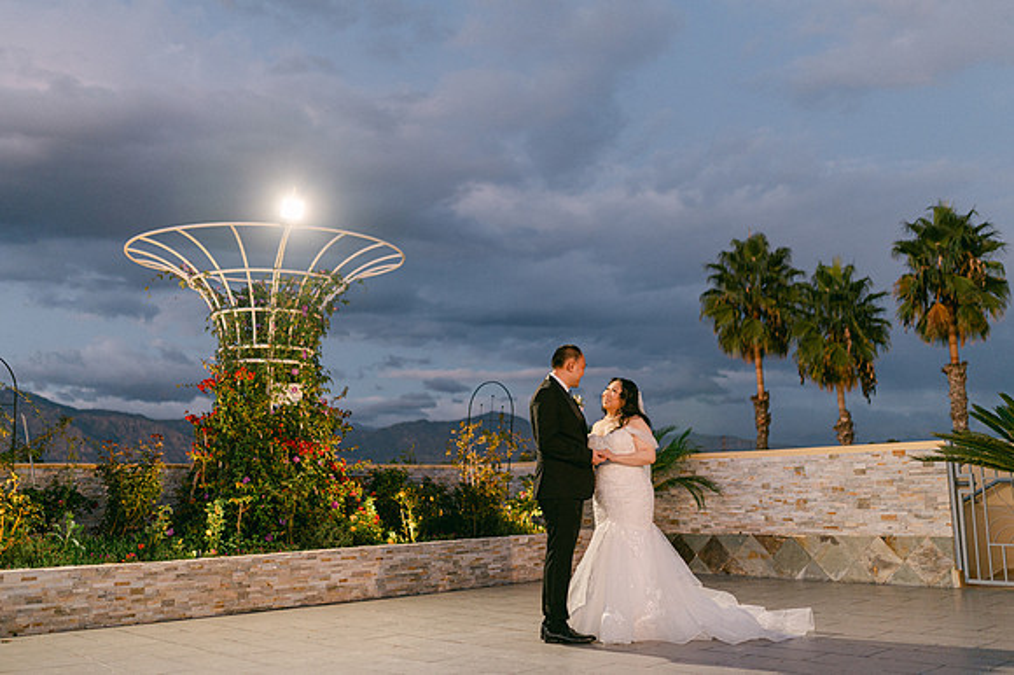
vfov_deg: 36.0
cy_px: 324
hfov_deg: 52.1
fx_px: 1038
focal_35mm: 37
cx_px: 487
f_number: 1.4
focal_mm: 35
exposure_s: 1/125
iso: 250
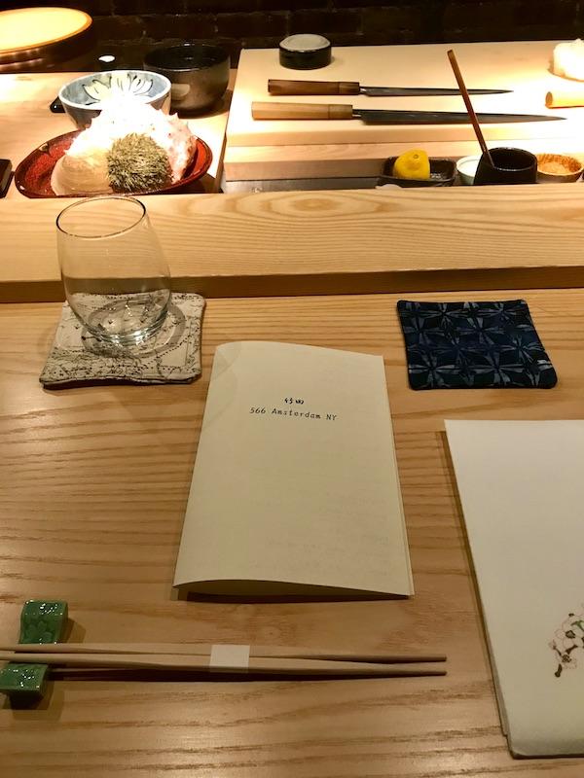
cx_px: 292
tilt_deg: -42.3
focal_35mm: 28
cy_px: 389
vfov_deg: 63.4
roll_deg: +1.0
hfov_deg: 49.7
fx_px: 630
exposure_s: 1/15
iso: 80
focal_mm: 3.99
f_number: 1.8
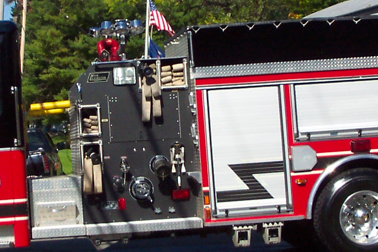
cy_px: 104
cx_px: 100
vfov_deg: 12.3
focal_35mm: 111
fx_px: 1166
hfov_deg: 18.3
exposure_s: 1/250
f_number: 9.5
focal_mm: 7.5
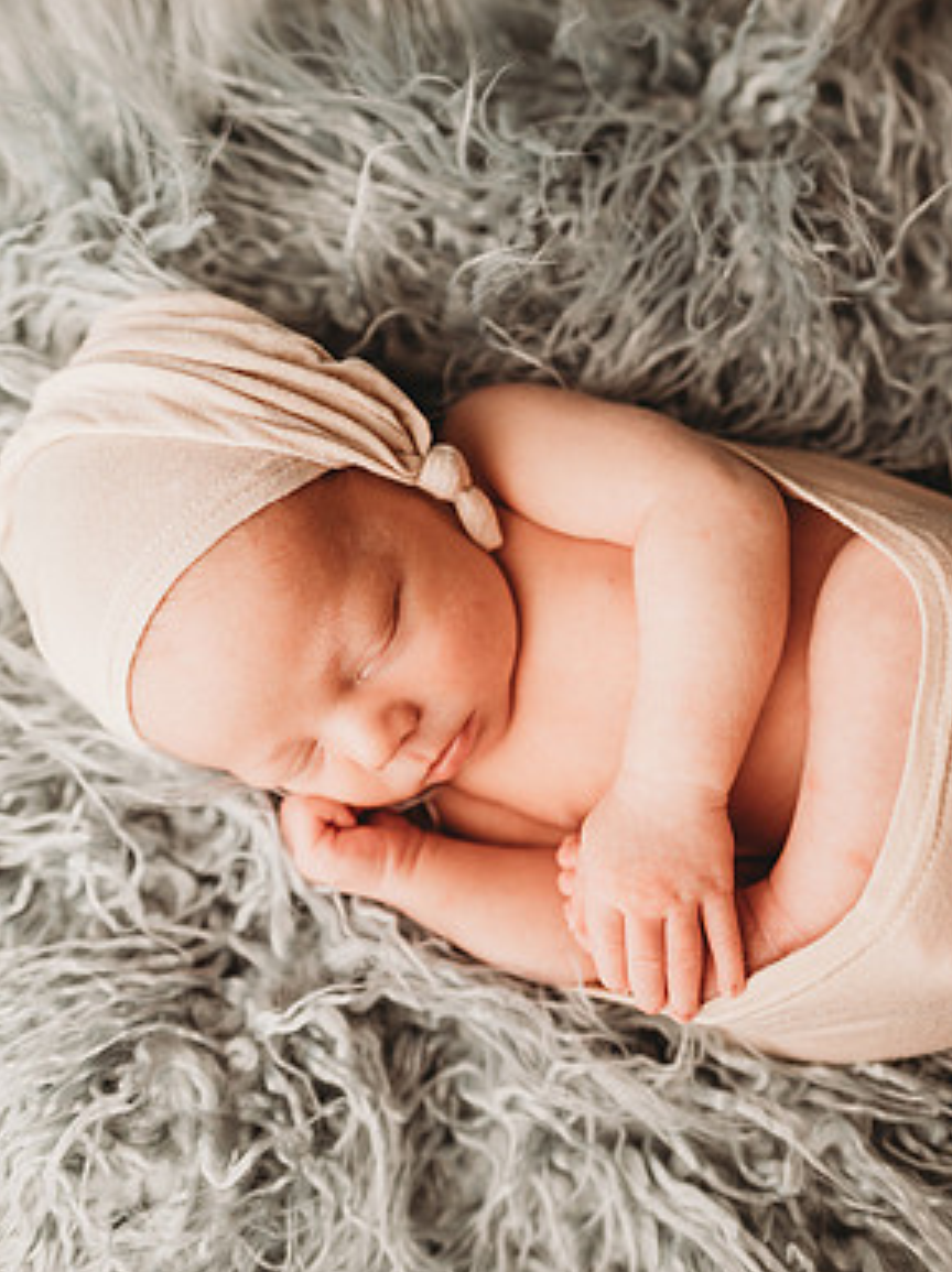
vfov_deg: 65.3
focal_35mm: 27
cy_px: 581
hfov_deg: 51.3
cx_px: 466
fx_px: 992
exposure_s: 1/160
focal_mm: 24
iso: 100
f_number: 2.5
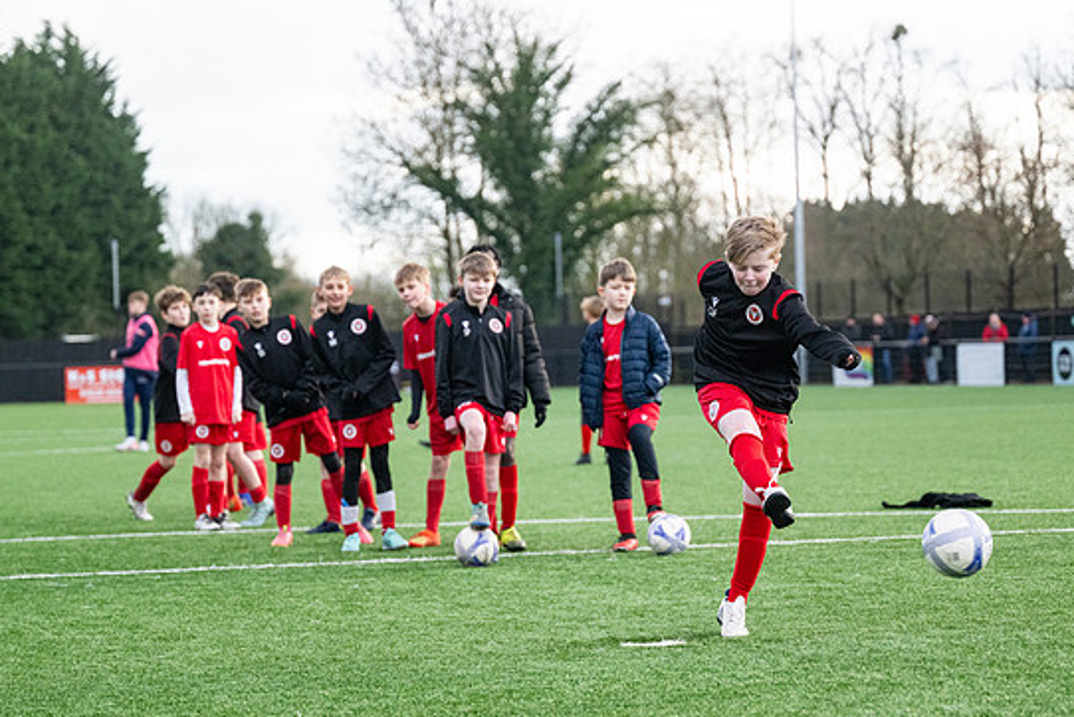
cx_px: 563
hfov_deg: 16.6
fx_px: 3671
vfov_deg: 11.2
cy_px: 377
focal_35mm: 123
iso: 2000
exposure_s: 1/2500
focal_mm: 115
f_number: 4
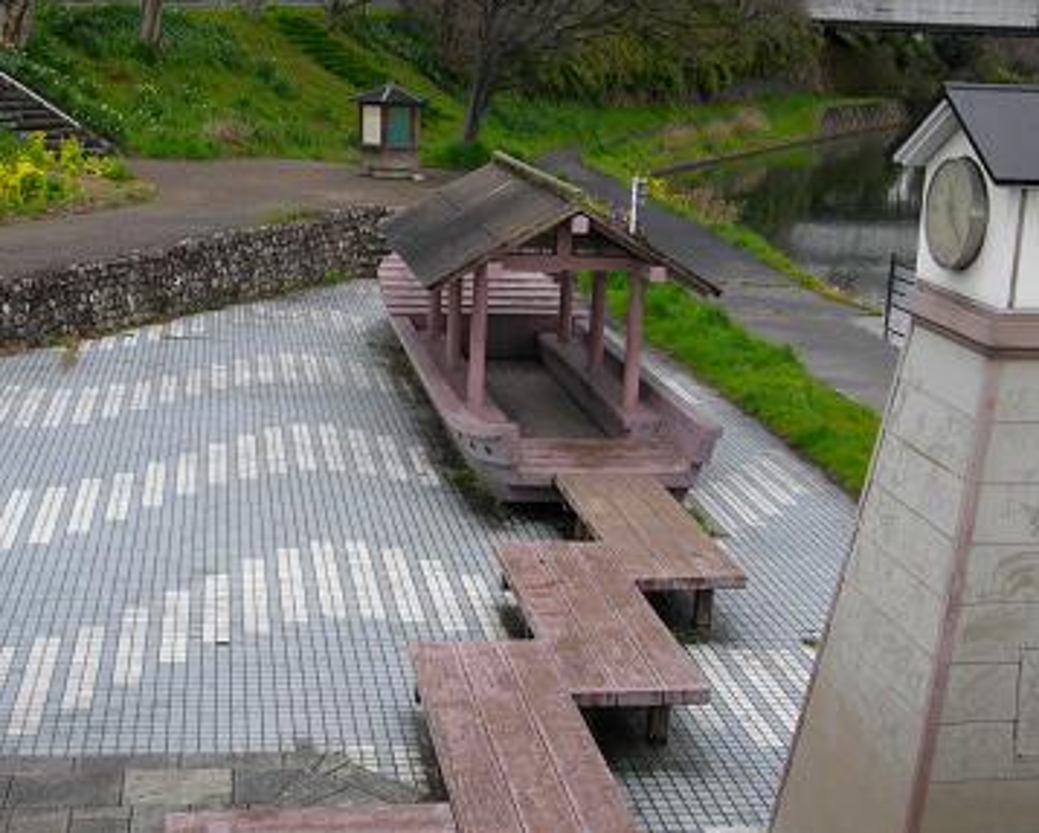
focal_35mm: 53
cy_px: 415
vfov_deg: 28.6
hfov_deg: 35.3
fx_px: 1631
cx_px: 518
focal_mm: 8.8
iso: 100
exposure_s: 1/160
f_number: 3.6
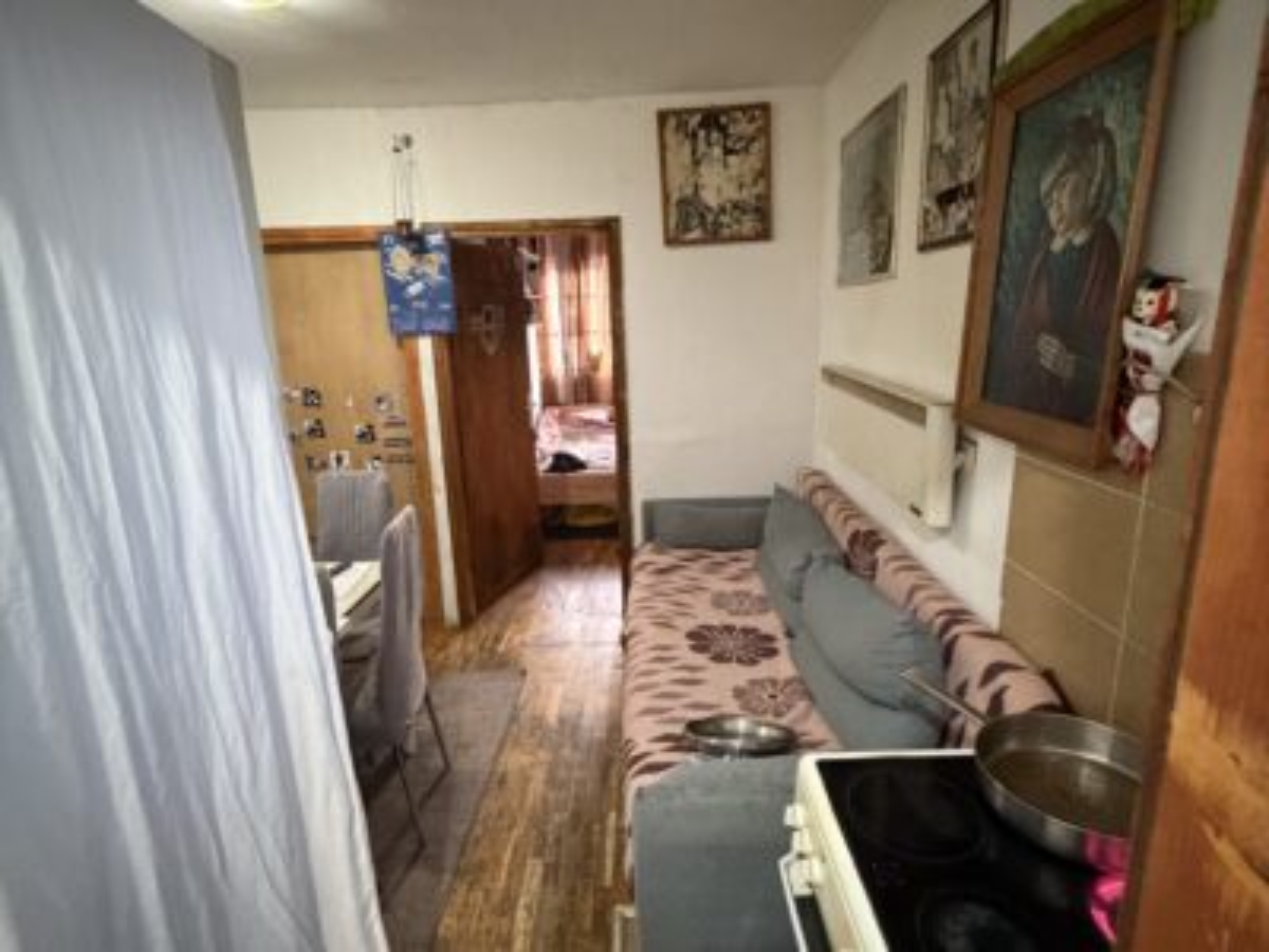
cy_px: 476
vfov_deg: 85.7
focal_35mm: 14
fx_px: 513
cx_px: 634
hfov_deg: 102.1
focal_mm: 2.22
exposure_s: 1/33
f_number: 2.2
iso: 1000
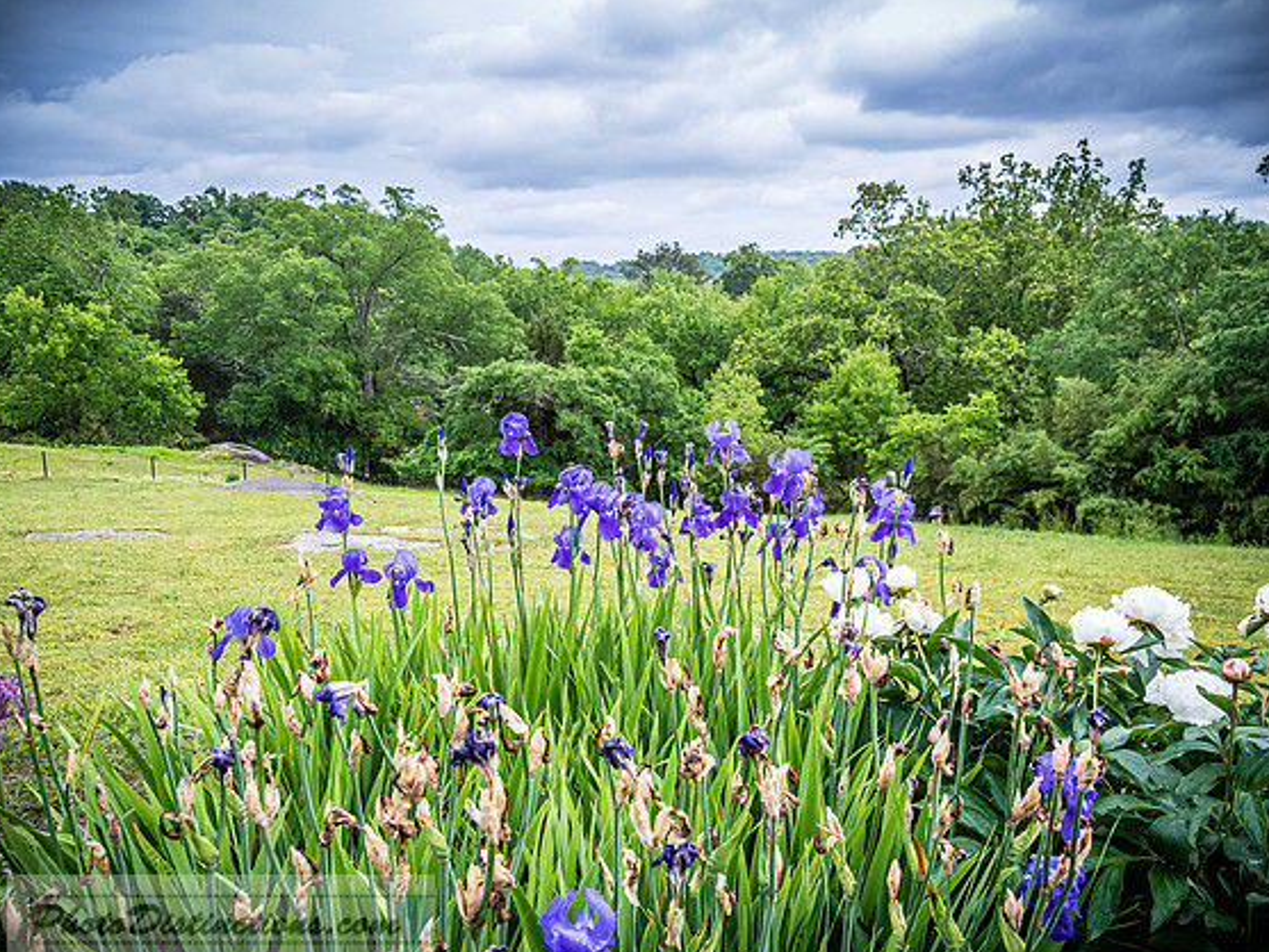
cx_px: 631
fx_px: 917
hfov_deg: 69.4
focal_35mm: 25
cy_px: 491
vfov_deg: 54.9
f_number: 4
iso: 640
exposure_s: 1/2500
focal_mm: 12
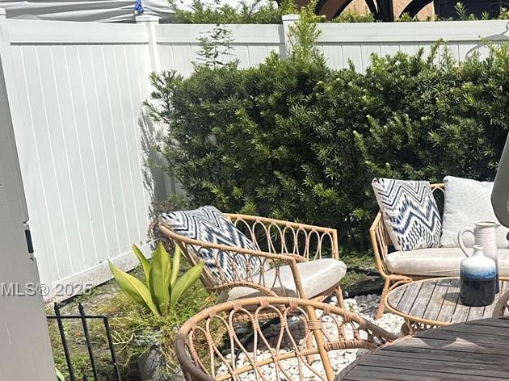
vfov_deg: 23.7
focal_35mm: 61
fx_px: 897
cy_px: 291
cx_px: 480
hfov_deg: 30.0
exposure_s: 1/4184
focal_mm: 6.86
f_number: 1.78
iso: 80
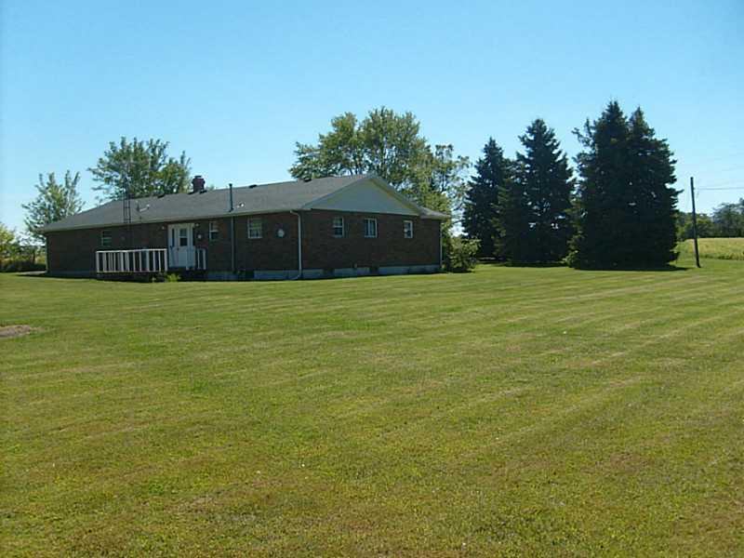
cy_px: 279
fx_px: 752
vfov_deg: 40.7
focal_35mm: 35
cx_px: 372
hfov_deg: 52.6
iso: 80
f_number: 7.1
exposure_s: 1/350
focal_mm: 5.8
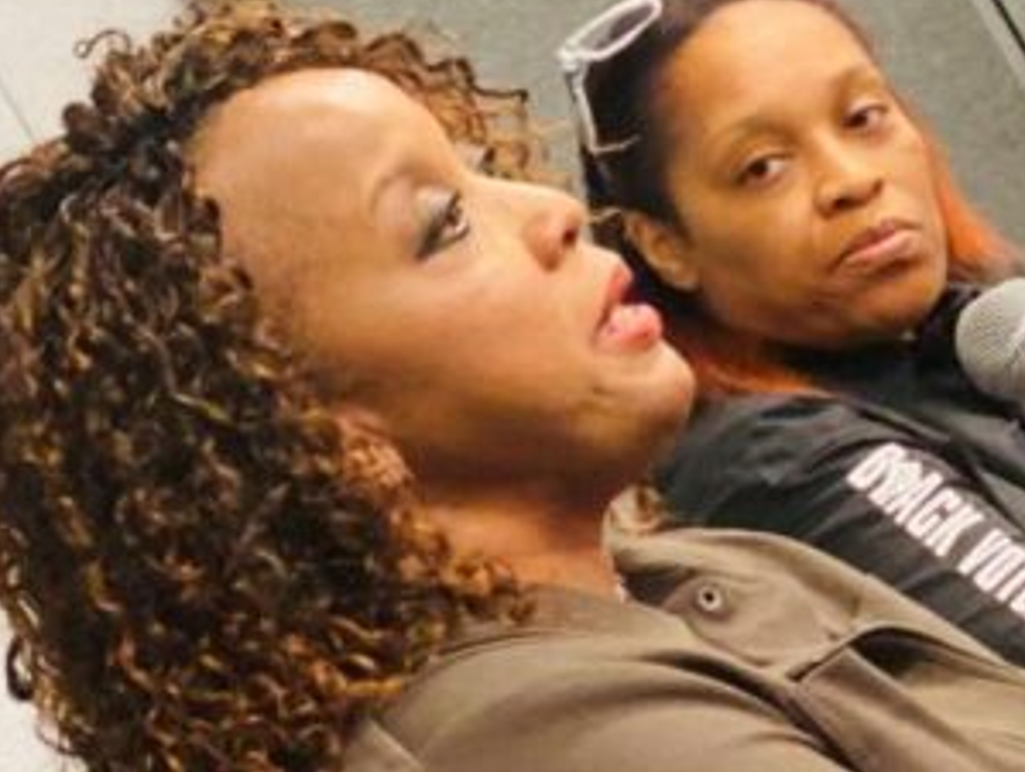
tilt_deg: -1.6
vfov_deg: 10.7
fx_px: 4121
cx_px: 1169
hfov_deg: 13.8
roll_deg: +32.0
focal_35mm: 139
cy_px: 269
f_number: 2
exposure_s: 1/31
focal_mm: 6
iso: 250
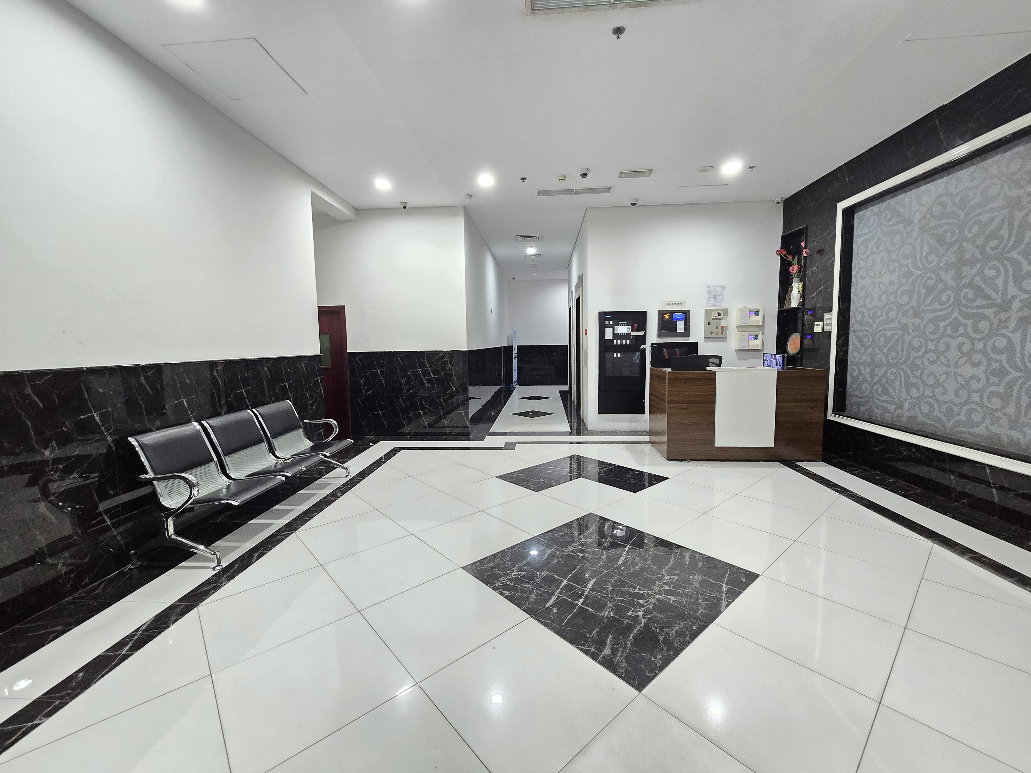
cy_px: 386
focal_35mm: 13
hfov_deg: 106.2
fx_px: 387
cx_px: 516
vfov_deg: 89.9
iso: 500
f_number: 2.2
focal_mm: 2.2
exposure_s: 1/50
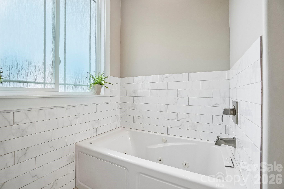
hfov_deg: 100.4
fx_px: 118
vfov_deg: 77.3
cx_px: 142
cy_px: 94
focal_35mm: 15
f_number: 8
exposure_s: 1/30
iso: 160
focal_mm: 10
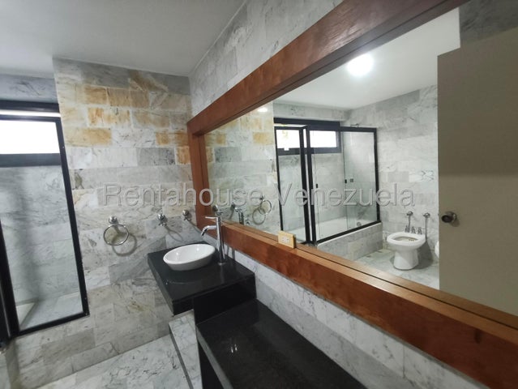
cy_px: 194
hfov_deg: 98.1
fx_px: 225
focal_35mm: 15
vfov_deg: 81.8
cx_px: 259
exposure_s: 1/50
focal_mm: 1.65
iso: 800
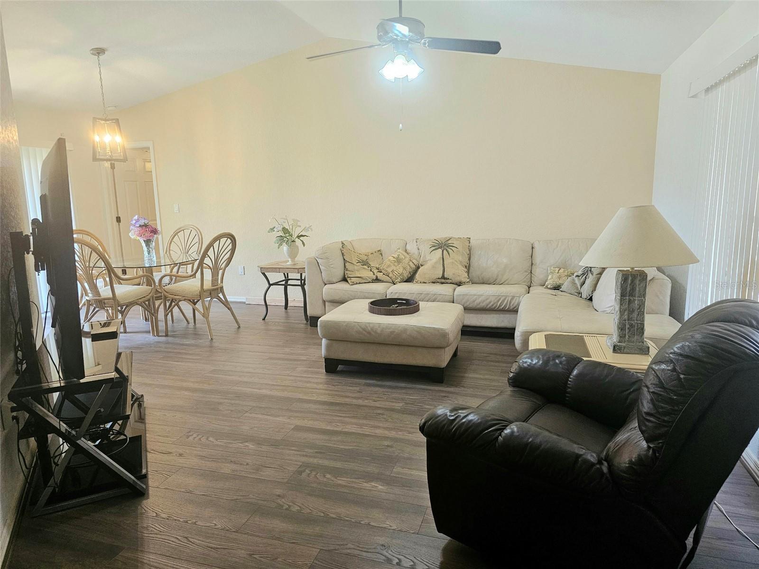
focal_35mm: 23
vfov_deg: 58.9
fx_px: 504
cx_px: 380
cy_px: 284
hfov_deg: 73.9
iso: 400
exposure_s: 1/120
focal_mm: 6.3
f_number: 1.7
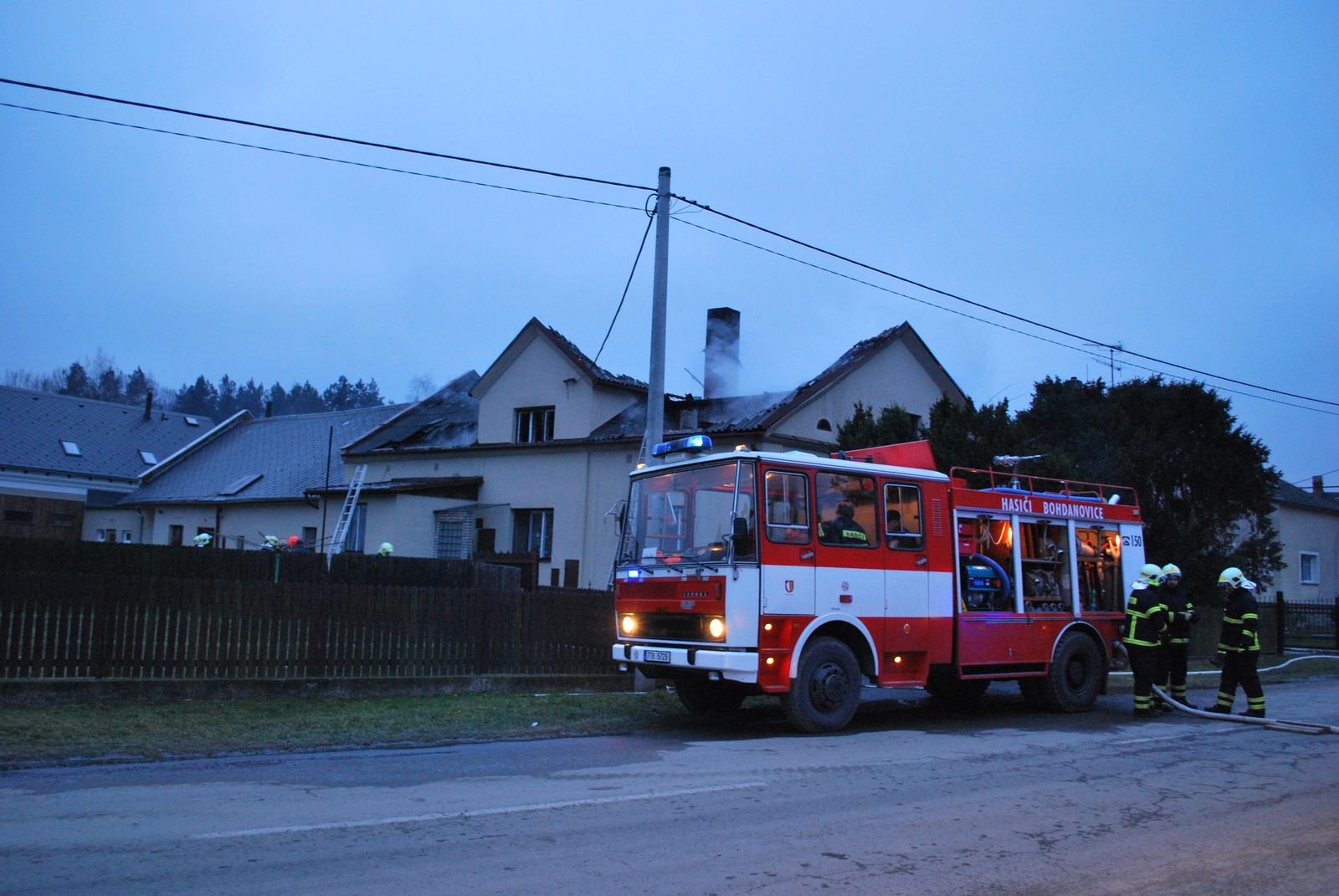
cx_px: 670
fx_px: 1005
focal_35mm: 27
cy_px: 448
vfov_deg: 48.0
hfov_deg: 67.3
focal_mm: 18
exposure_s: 1/30
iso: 720
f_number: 3.8
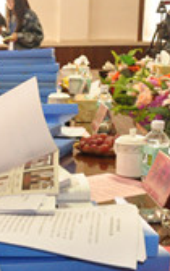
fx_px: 605
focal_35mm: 82
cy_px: 197
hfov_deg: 14.4
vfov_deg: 24.9
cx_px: -121
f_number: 5
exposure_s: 1/60
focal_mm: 18
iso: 2000
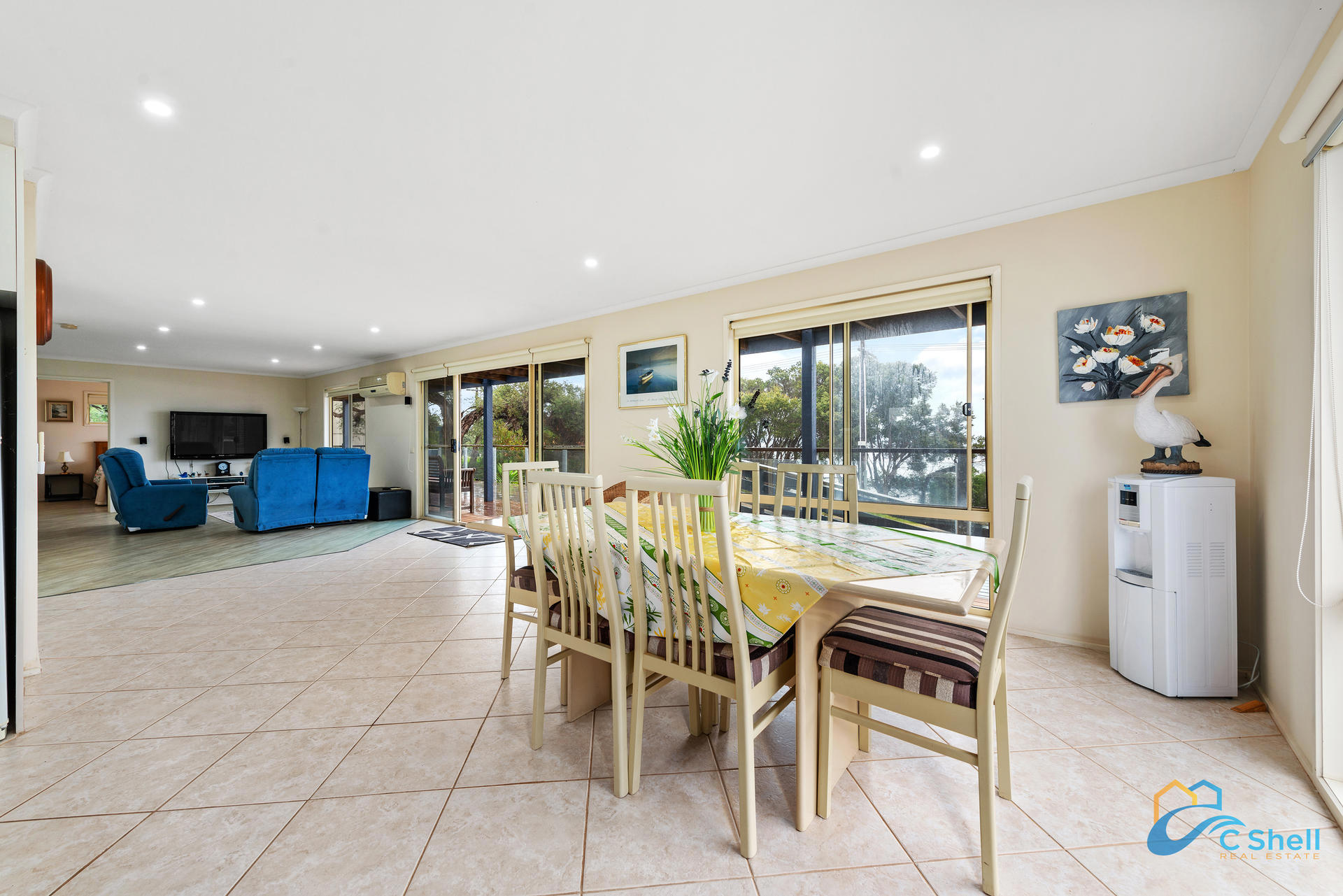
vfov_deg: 81.2
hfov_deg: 104.2
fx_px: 522
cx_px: 672
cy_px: 448
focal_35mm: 14
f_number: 8
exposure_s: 1/20
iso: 125
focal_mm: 14
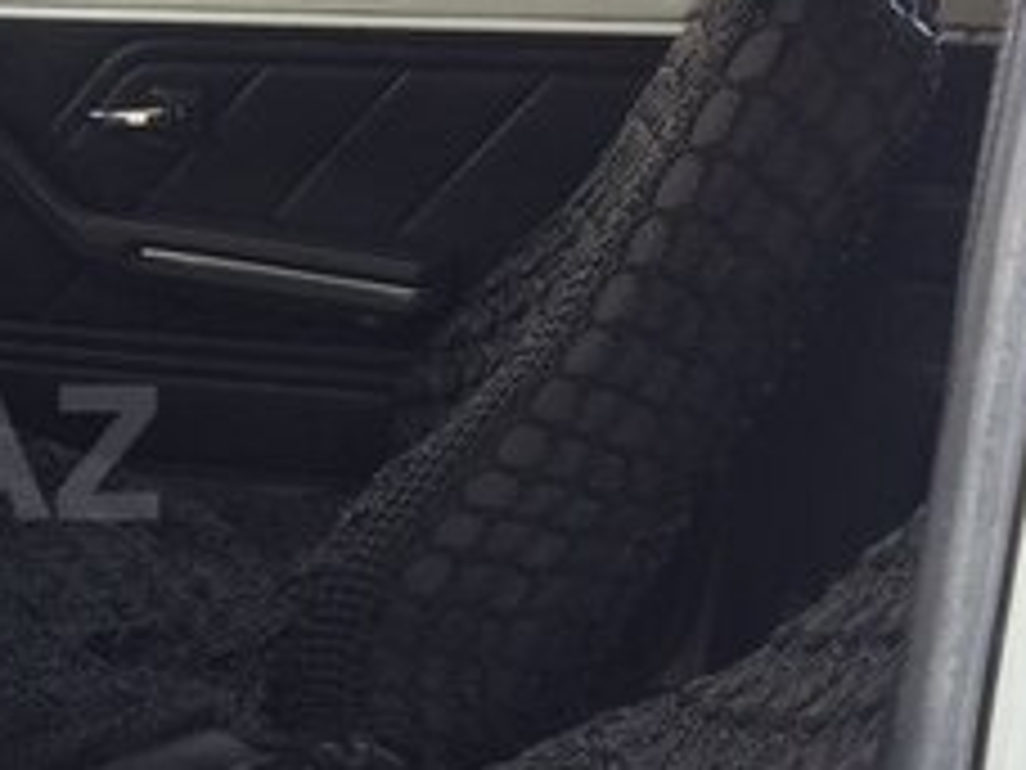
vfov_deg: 17.6
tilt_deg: -18.2
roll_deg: -1.3
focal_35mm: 84
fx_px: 2490
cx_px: -302
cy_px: 453
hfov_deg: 21.2
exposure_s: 1/100
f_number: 2.2
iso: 50
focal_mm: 4.15
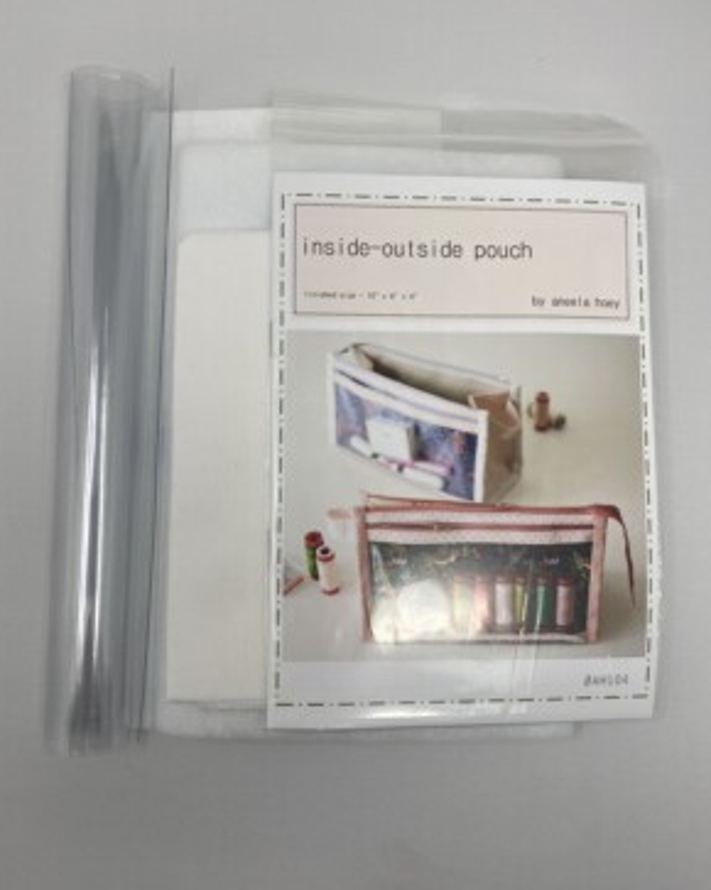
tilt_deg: -85.6
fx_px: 737
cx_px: 351
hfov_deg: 51.5
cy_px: 463
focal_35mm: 28
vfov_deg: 62.2
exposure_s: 1/302
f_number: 1.8
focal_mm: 4.25
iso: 32
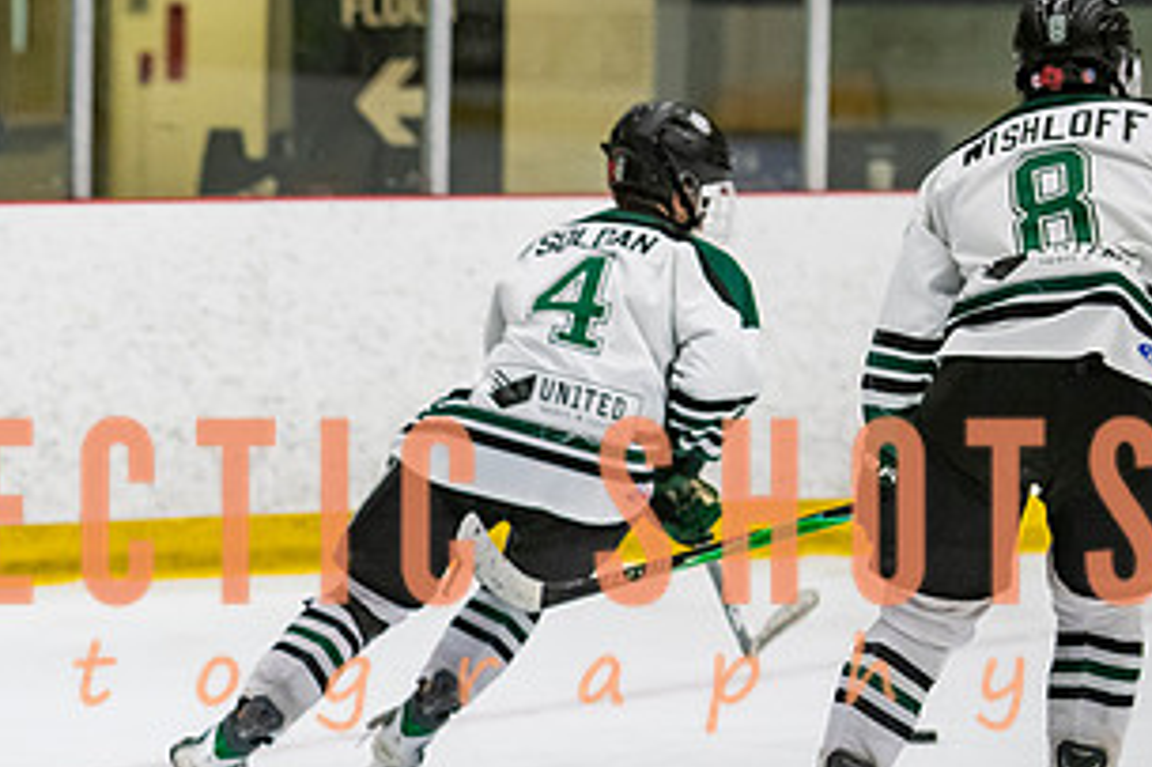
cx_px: -219
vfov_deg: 5.0
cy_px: 626
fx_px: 8859
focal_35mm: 277
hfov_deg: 7.4
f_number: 3.2
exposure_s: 1/640
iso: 2000
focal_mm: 112
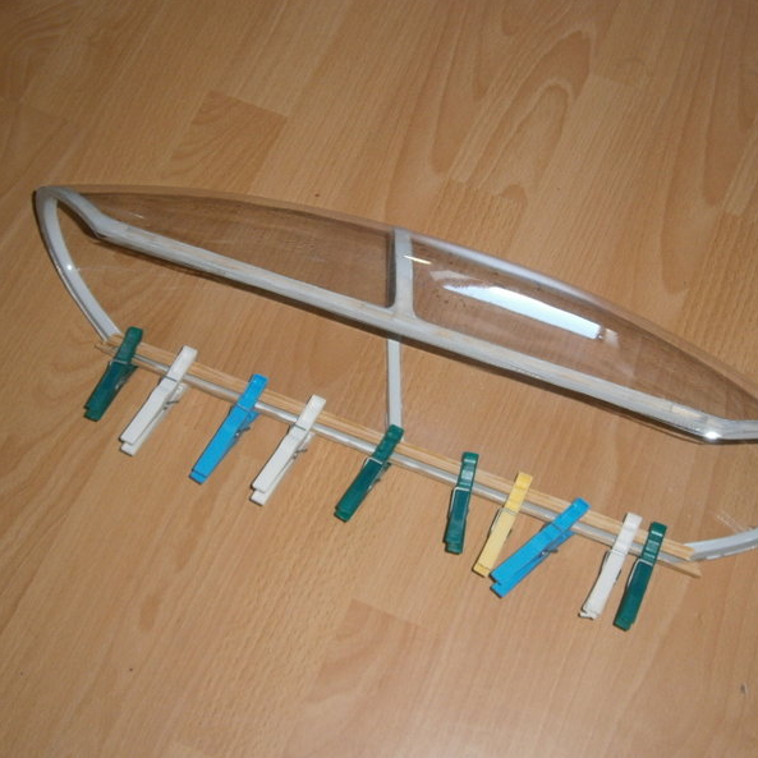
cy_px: 376
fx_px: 1387
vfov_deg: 30.6
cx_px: 428
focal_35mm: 56
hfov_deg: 30.5
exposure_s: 1/40
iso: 125
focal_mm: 8.3
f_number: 3.4
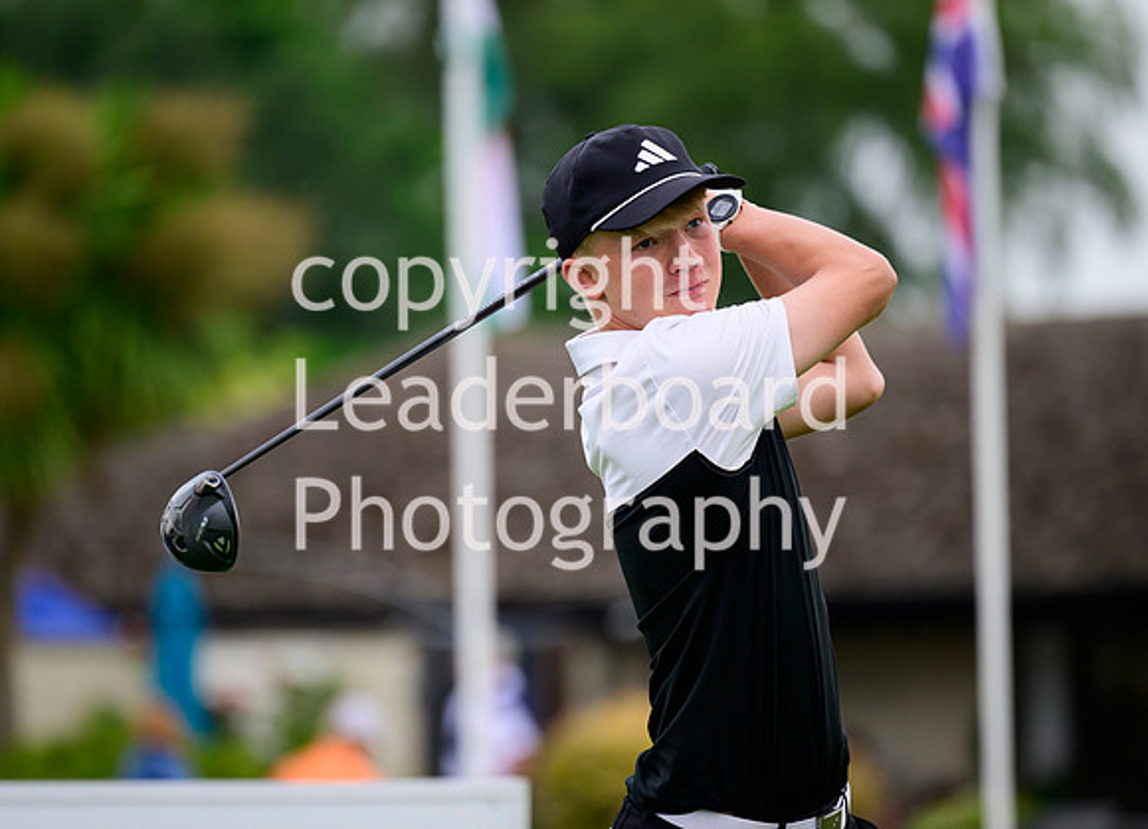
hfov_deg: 4.8
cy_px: 414
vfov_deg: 3.4
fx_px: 13830
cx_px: 525
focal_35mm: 423
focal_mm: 400
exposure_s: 1/1600
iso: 1250
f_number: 5.6
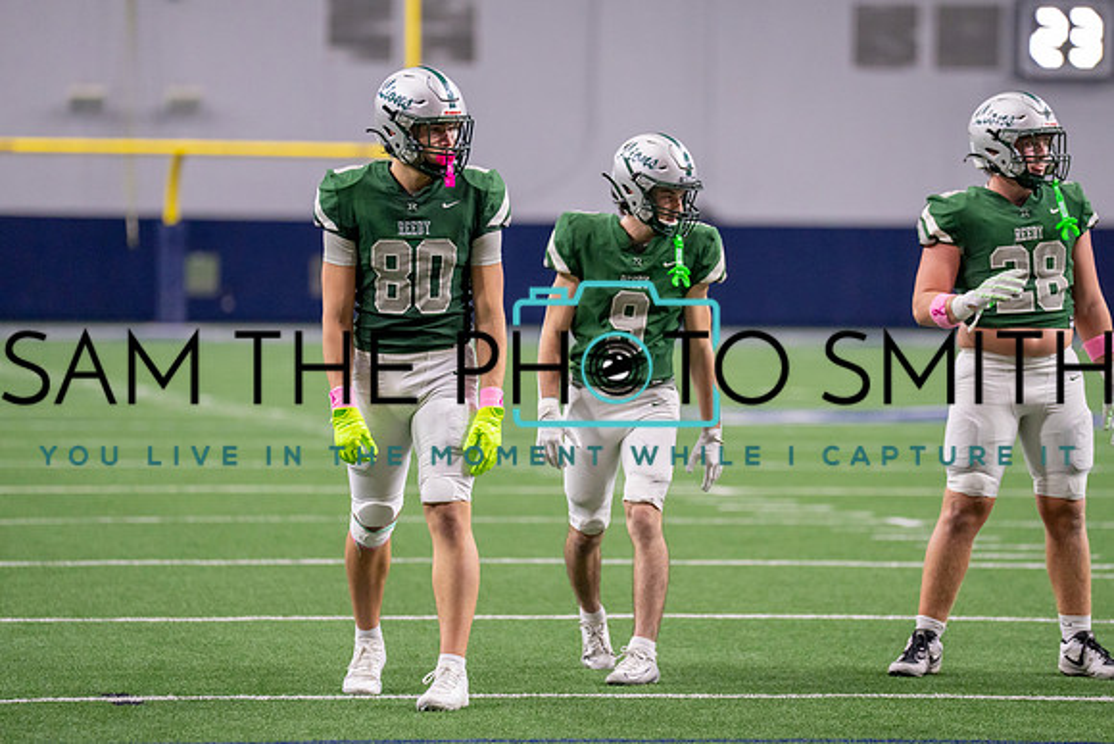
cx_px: 574
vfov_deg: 5.9
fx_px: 7271
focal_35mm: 235
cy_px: 334
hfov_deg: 8.8
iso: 2500
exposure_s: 1/1000
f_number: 2.8
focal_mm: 194
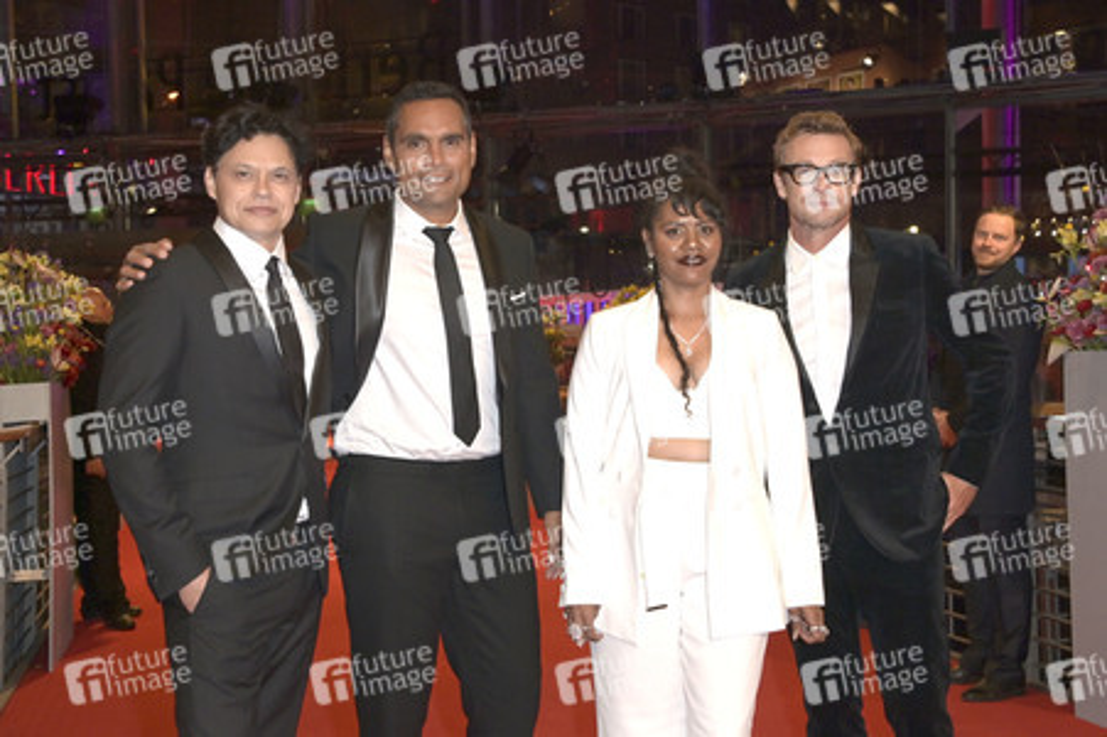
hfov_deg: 43.6
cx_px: 554
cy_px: 368
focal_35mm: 45
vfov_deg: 29.8
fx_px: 1383
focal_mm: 45
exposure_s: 1/250
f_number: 6.3
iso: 1250
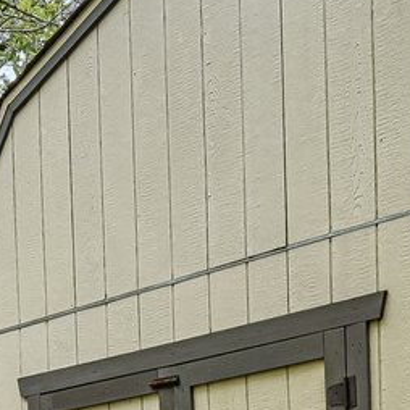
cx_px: 118
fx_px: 1286
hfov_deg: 18.0
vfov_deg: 16.3
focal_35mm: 96
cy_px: 640
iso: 100
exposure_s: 1/50
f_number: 8
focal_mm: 14
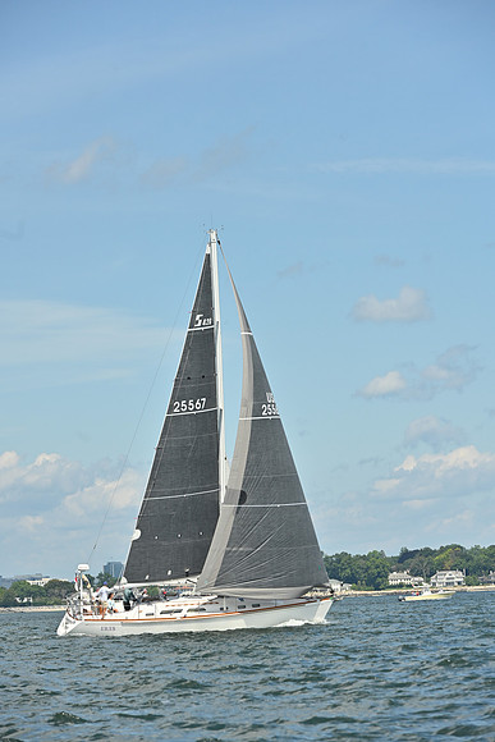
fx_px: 2989
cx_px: 248
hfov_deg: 9.5
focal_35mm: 145
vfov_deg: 14.2
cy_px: 371
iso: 250
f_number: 8
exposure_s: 1/1600
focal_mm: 145
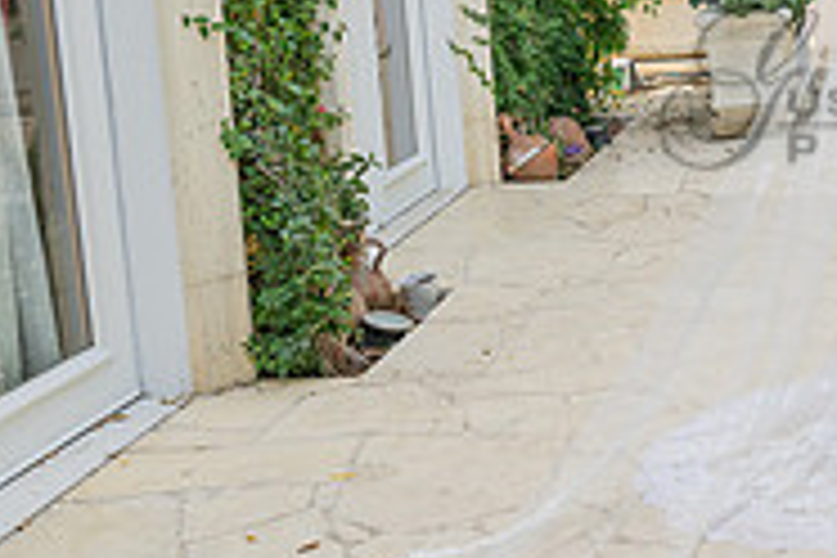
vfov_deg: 18.0
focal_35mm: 75
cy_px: 88
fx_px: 1744
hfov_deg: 24.4
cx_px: 1012
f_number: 4
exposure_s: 1/500
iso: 400
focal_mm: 24
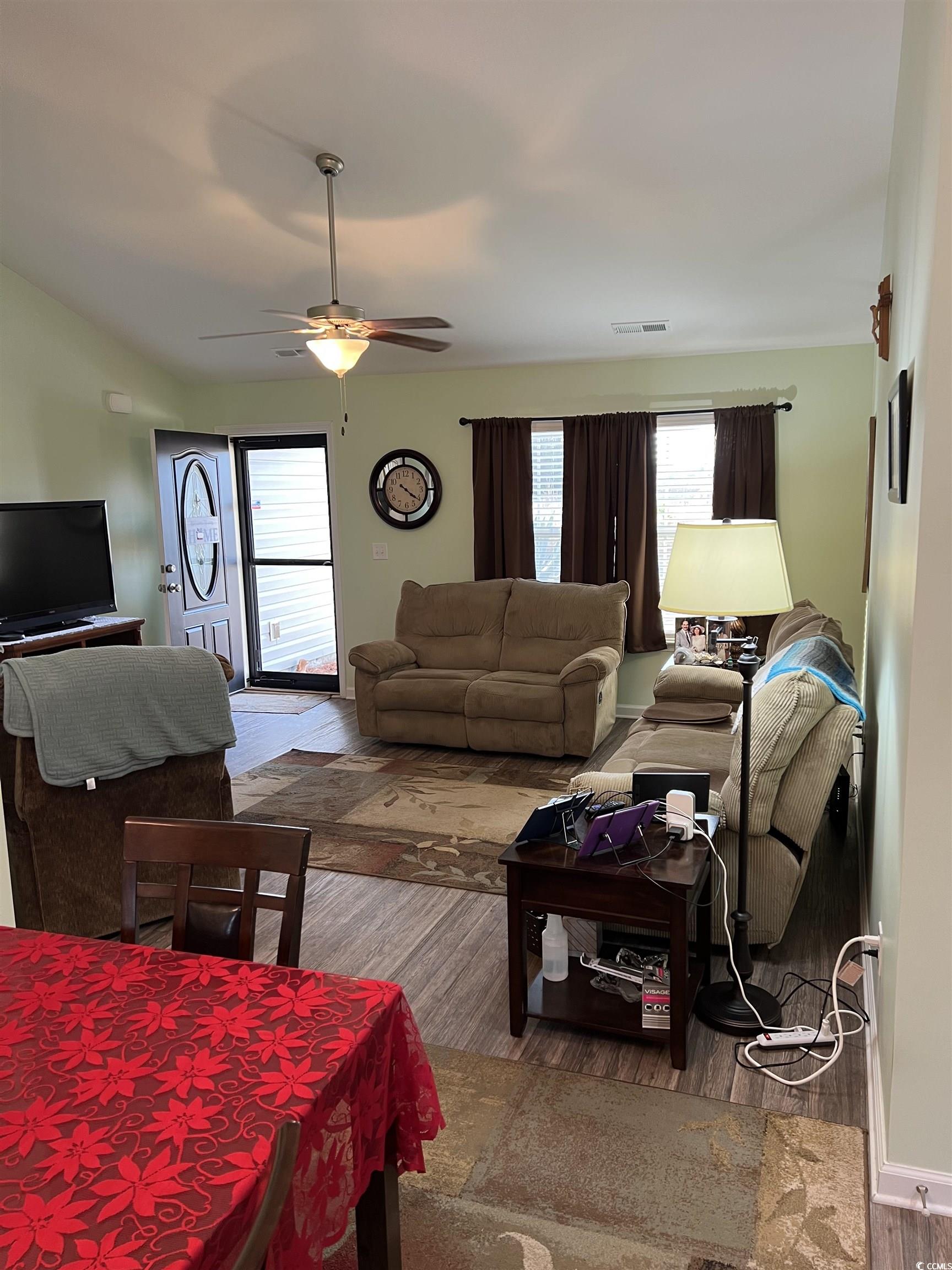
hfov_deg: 53.1
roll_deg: +0.0
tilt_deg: -10.4
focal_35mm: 26
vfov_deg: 67.3
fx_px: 953
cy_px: 635
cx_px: 476
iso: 100
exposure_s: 1/60
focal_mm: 5.7
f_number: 1.5
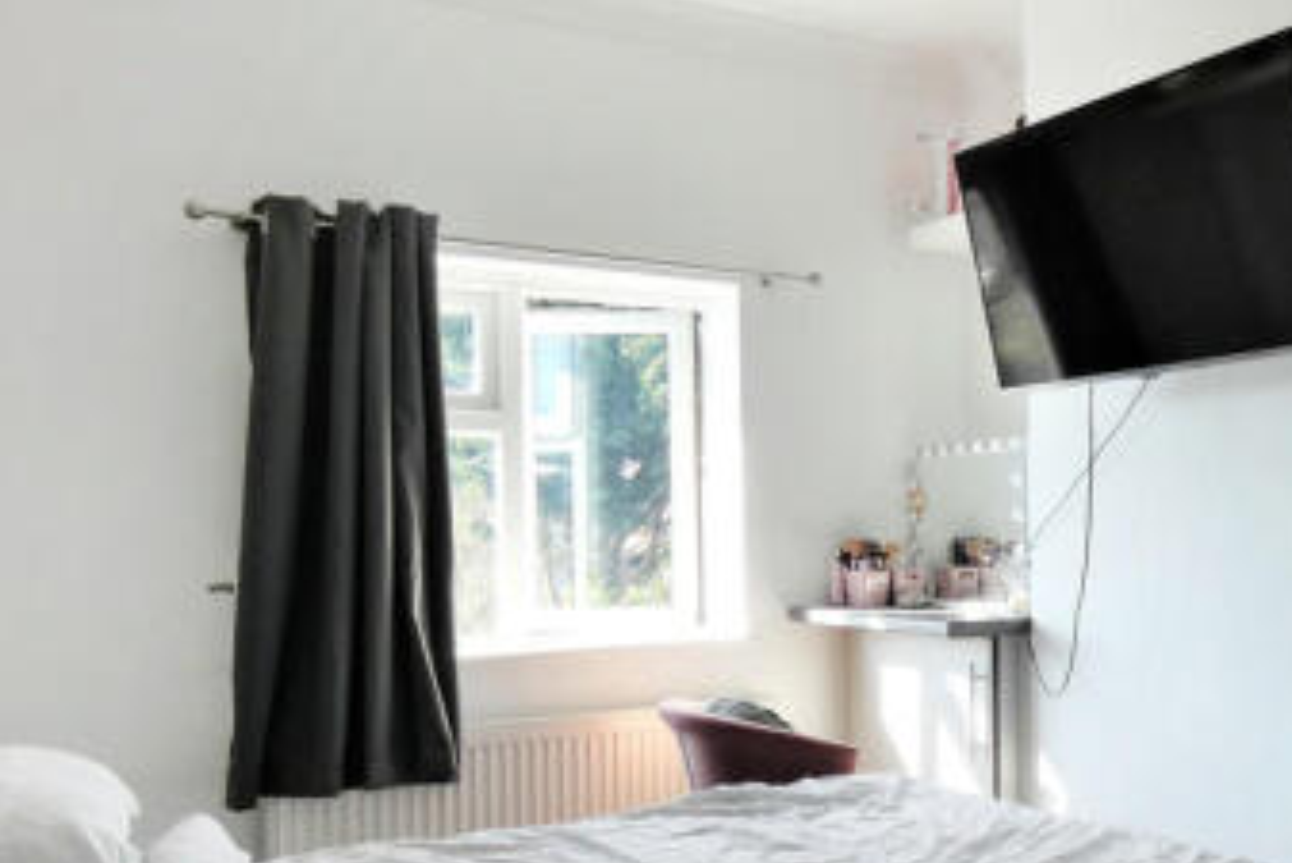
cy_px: 558
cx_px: 991
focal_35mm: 36
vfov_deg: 36.6
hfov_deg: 50.6
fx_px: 1292
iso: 80
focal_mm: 3.6
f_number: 2.8
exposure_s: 1/160
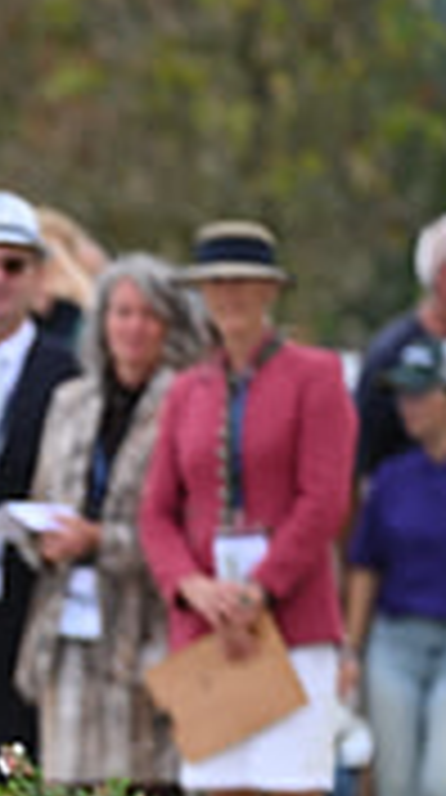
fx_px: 26162
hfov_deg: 1.0
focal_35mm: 1239
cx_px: -775
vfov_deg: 1.7
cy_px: 713
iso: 560
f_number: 5.6
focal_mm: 360
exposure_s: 1/1600
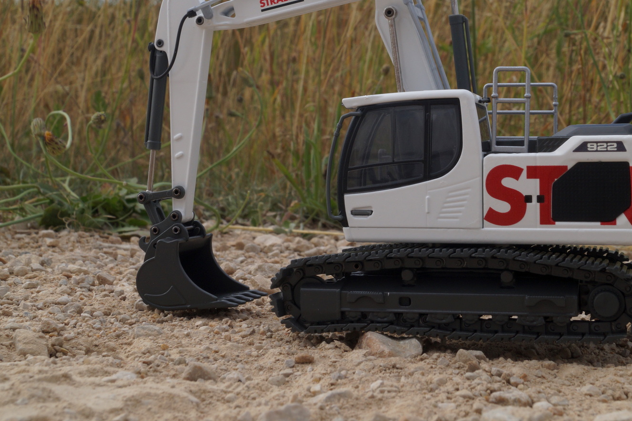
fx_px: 1036
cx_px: 386
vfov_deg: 22.8
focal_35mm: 59
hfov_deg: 33.8
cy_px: 116
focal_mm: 26
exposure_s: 1/60
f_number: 18
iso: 125
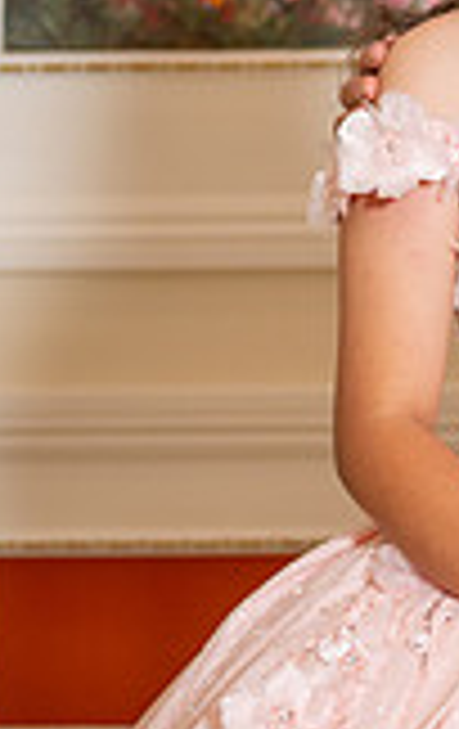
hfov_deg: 6.5
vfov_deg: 10.6
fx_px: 3922
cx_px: 923
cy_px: 272
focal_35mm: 197
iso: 320
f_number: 2.8
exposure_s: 1/200
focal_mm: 50
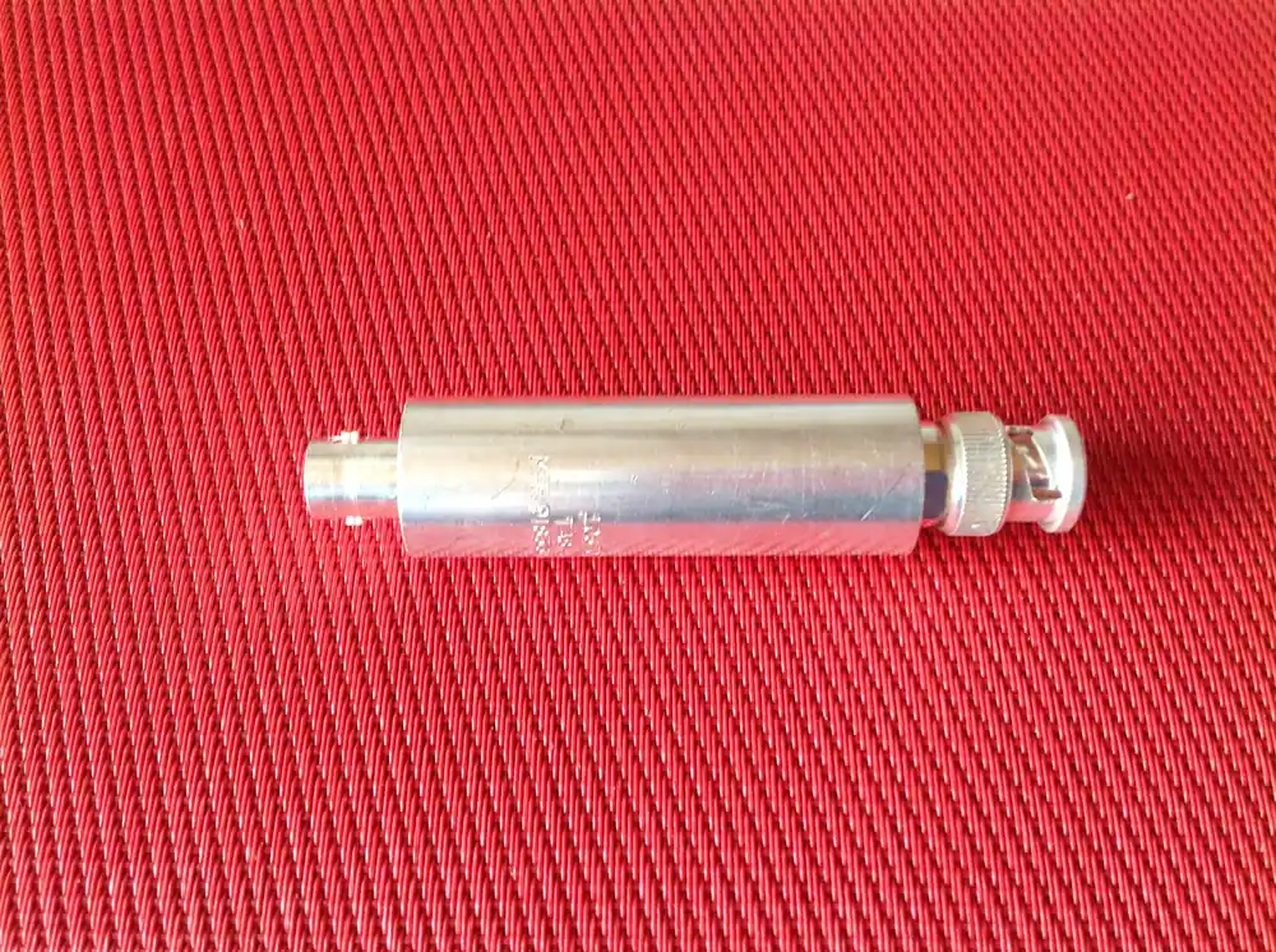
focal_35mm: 35
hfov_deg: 52.7
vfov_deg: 40.6
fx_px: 1288
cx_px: 638
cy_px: 476
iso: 50
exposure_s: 1/24
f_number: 2.4
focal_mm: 4.28
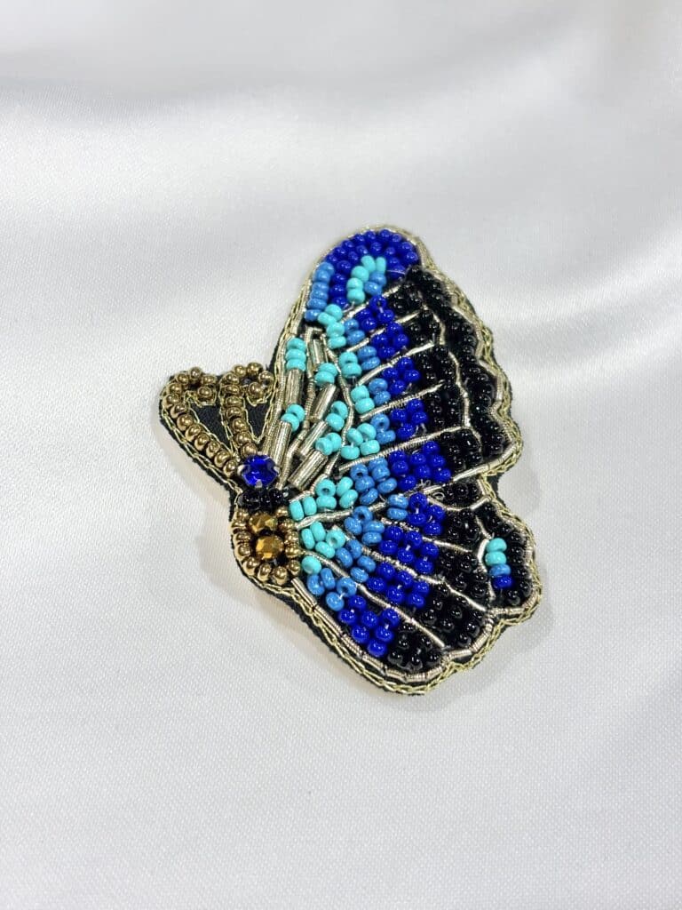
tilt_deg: -47.3
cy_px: 455
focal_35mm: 52
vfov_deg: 36.8
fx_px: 1366
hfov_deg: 28.0
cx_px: 341
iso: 32
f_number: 1.6
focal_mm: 5.96
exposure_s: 1/202
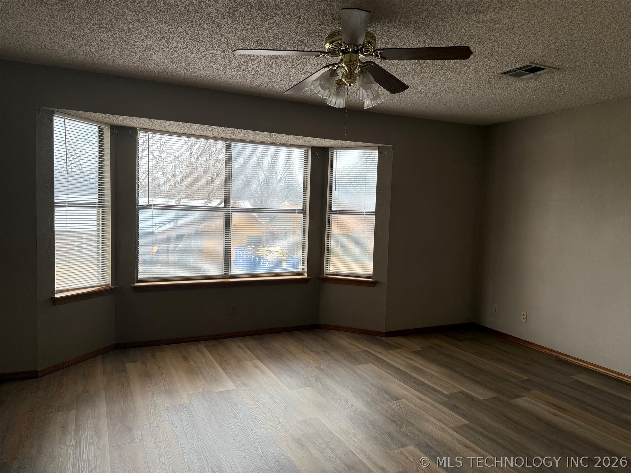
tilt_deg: -3.1
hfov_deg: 71.6
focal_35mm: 24
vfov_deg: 56.8
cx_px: 316
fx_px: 437
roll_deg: -1.7
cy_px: 236
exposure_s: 1/121
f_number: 1.78
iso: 125
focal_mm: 6.76
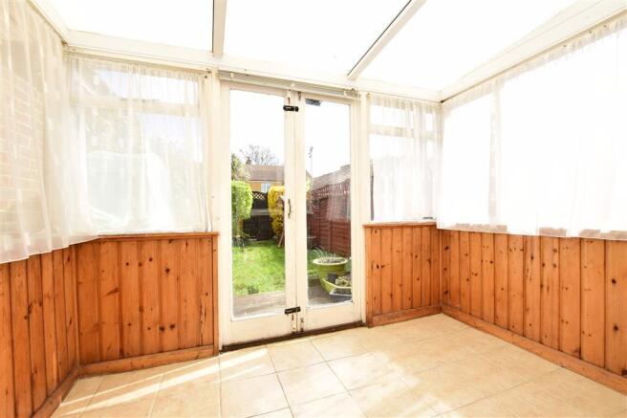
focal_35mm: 15
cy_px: 209
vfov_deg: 77.3
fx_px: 261
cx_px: 314
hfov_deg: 100.4
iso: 400
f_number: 11
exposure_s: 1/200
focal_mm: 10
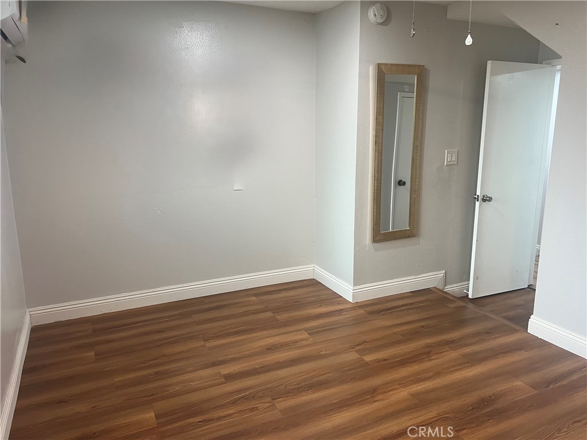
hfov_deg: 67.3
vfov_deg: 53.1
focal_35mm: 26
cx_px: 294
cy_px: 220
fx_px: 441
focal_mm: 5.7
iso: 200
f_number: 1.5
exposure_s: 1/60
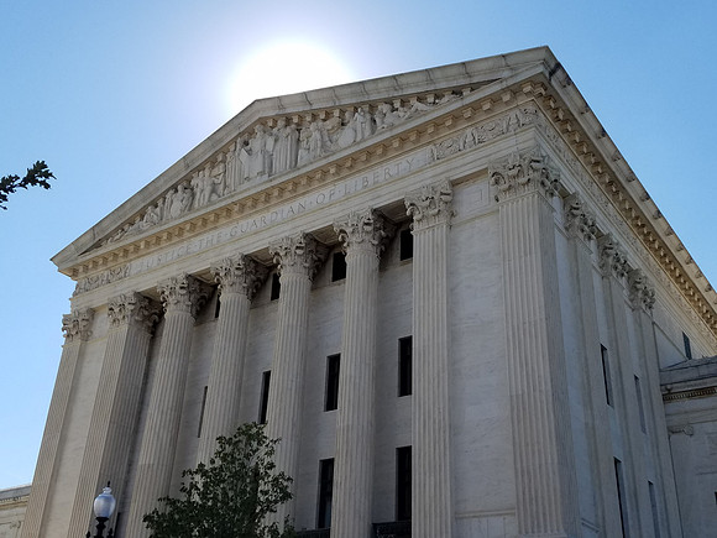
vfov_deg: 53.1
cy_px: 269
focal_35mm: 26
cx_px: 358
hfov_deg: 67.3
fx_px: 539
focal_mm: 4.2
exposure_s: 1/2592
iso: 50
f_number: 1.7
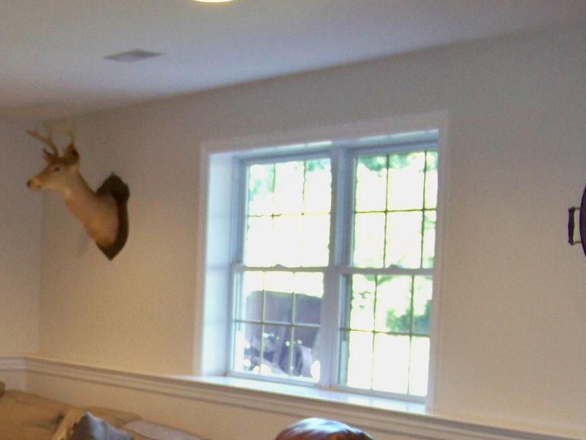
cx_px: 8
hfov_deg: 23.7
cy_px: 415
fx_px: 1338
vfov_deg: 18.3
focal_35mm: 79
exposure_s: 1/30
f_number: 2.8
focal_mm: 5.85
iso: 200
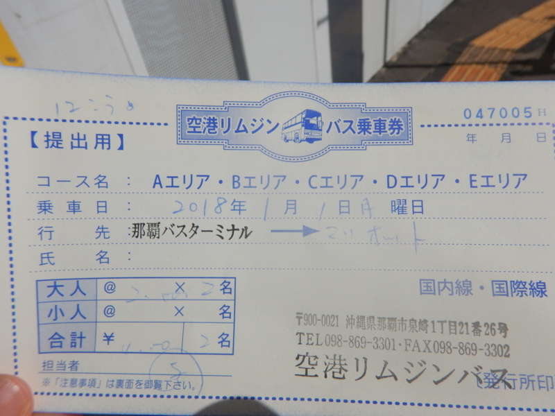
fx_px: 385
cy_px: 208
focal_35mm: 24
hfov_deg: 71.6
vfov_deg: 56.8
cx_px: 278
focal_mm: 4.3
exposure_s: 1/800
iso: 125
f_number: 8.2
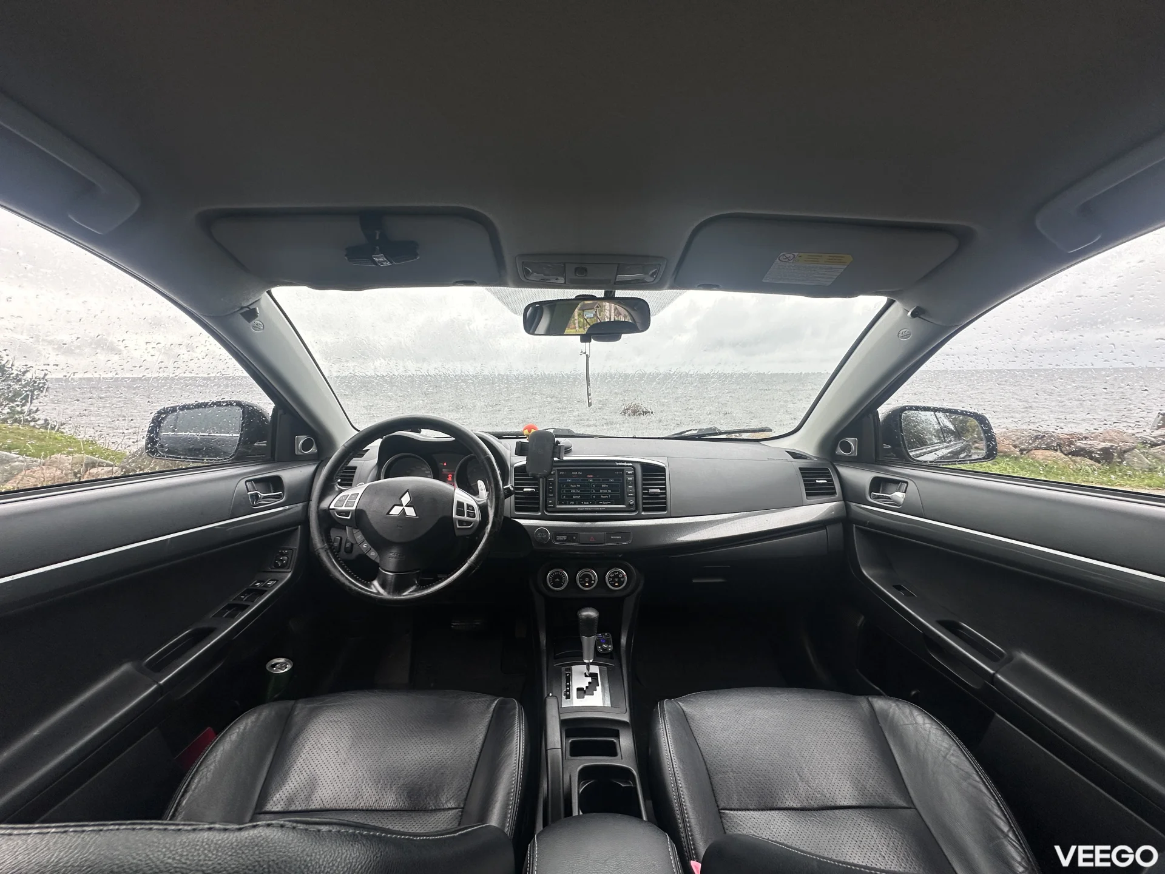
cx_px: 582
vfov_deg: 85.7
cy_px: 437
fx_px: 471
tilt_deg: -6.7
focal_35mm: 14
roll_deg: +1.5
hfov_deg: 102.1
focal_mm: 2.22
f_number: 2.2
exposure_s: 1/202
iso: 40
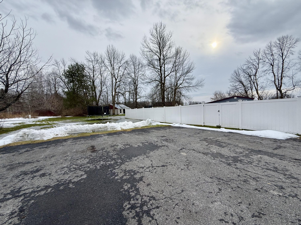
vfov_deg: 85.7
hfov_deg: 102.1
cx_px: 150
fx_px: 122
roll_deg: +1.6
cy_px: 112
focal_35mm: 14
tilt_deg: -0.3
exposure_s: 1/1017
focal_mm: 2.22
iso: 50
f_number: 2.2
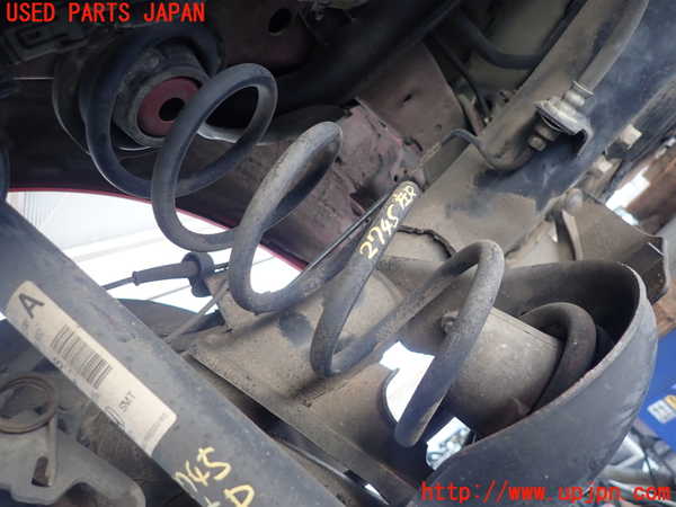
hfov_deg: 69.4
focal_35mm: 25
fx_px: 488
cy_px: 254
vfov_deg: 54.9
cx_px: 338
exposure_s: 1/30
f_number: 2
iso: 200
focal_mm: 4.5
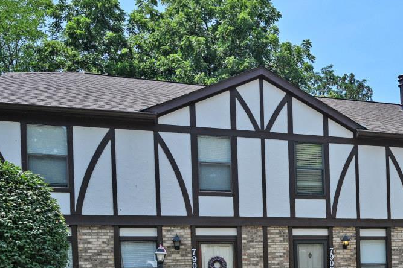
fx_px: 516
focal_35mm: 46
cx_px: 403
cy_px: 273
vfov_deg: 27.4
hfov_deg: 38.0
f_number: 7.1
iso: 100
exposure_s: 1/400
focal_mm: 20.5
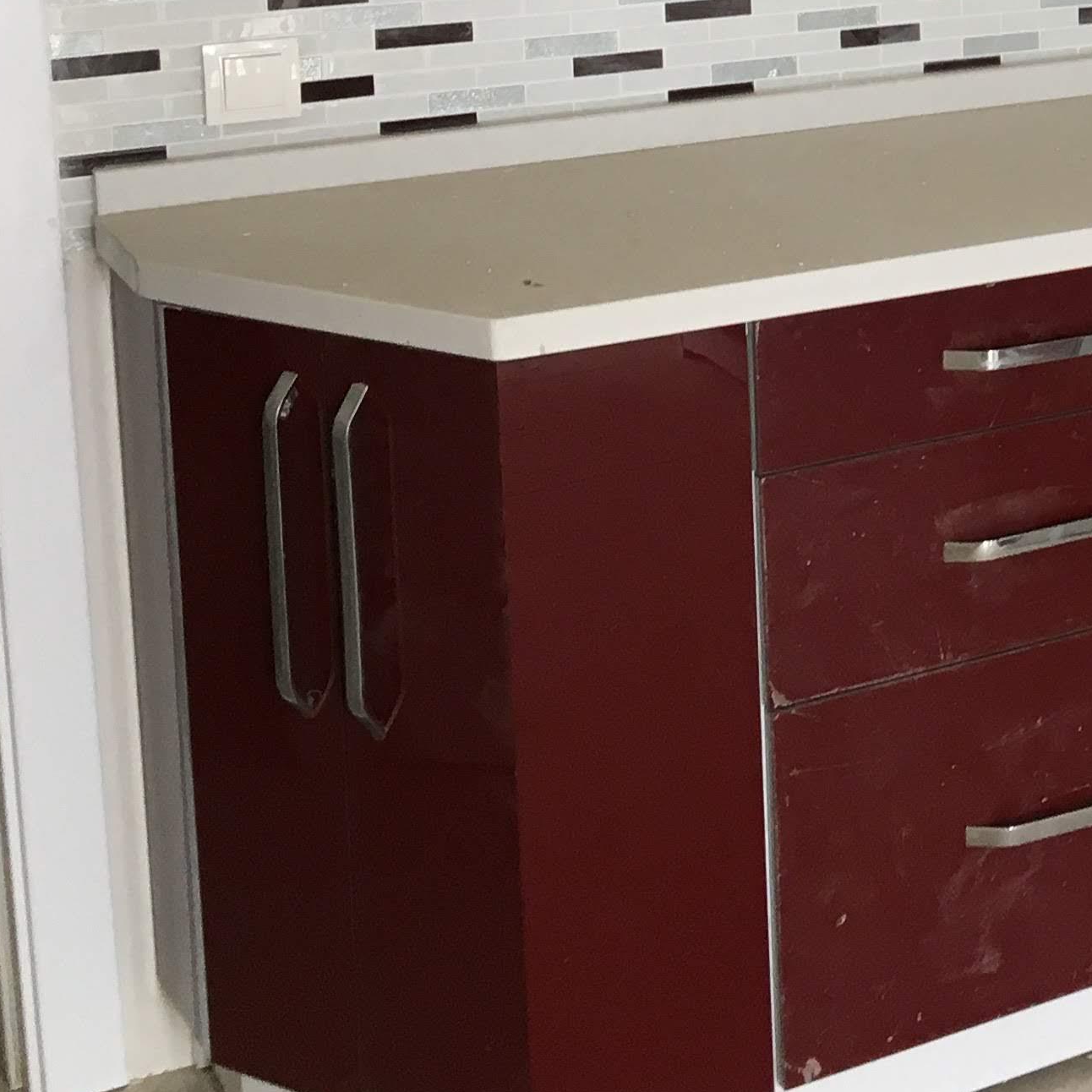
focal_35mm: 80
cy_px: -68
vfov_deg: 20.7
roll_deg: -1.2
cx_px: 1655
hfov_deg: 18.9
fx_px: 2855
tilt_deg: -5.7
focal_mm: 4.15
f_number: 2.2
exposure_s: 1/33
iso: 32
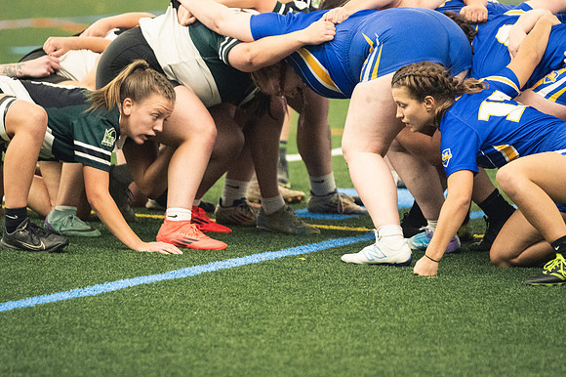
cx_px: 283
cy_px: 188
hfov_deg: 6.9
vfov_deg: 4.6
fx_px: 4714
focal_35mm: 300
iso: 12800
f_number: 2.8
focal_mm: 200
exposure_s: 1/500
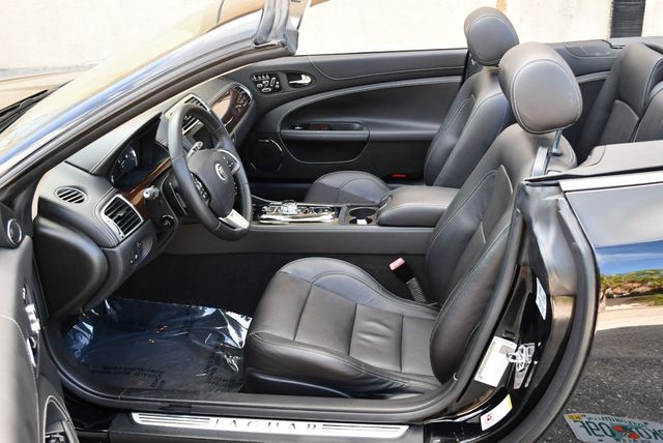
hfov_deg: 53.1
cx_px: 332
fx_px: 664
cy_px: 222
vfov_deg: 36.9
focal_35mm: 36
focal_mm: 18
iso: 450
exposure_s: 1/250
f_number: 3.5
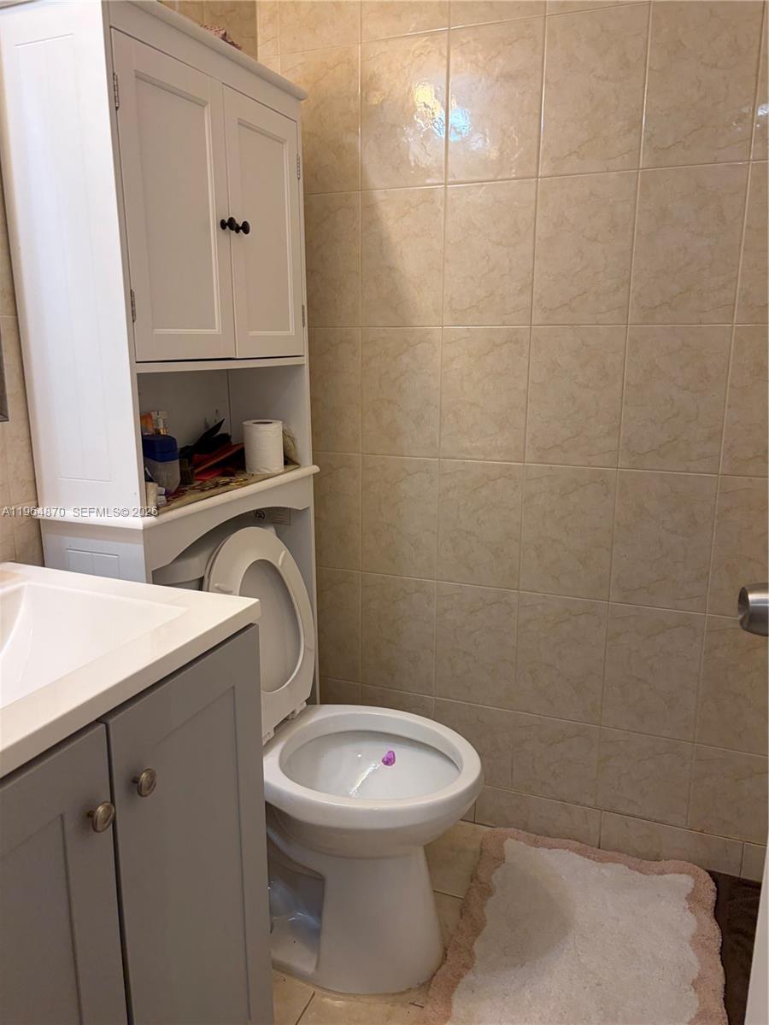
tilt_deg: -10.6
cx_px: 384
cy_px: 512
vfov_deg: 67.3
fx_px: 770
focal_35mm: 26
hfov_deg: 53.1
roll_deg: -1.3
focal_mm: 5.96
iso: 100
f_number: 1.6
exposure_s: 1/120
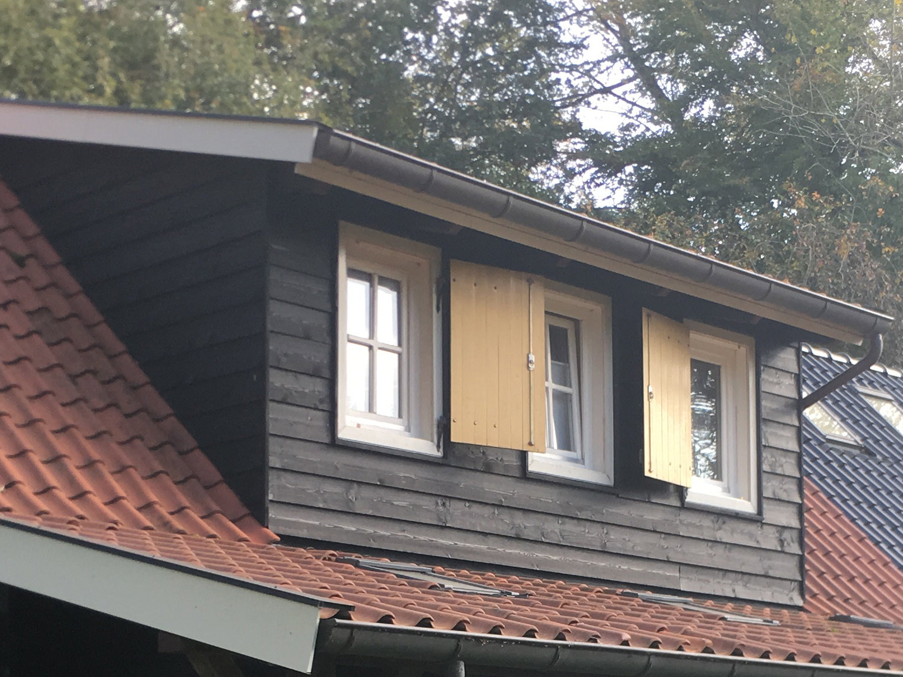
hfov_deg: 25.6
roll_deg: +1.1
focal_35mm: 76
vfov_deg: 18.6
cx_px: 519
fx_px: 1982
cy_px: 759
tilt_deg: +3.7
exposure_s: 1/223
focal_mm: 4.15
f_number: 2.2
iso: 25
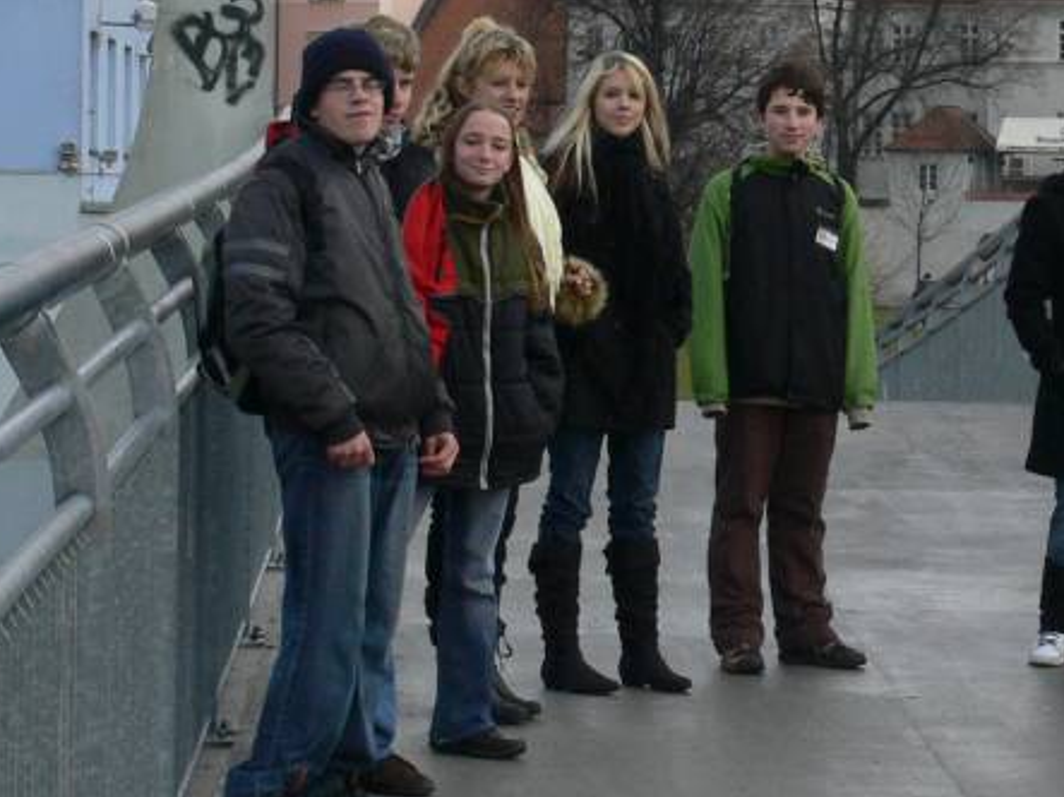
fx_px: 5162
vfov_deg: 8.8
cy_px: 284
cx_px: 838
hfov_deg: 11.7
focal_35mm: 168
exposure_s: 1/200
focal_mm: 12
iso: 100
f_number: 5.6
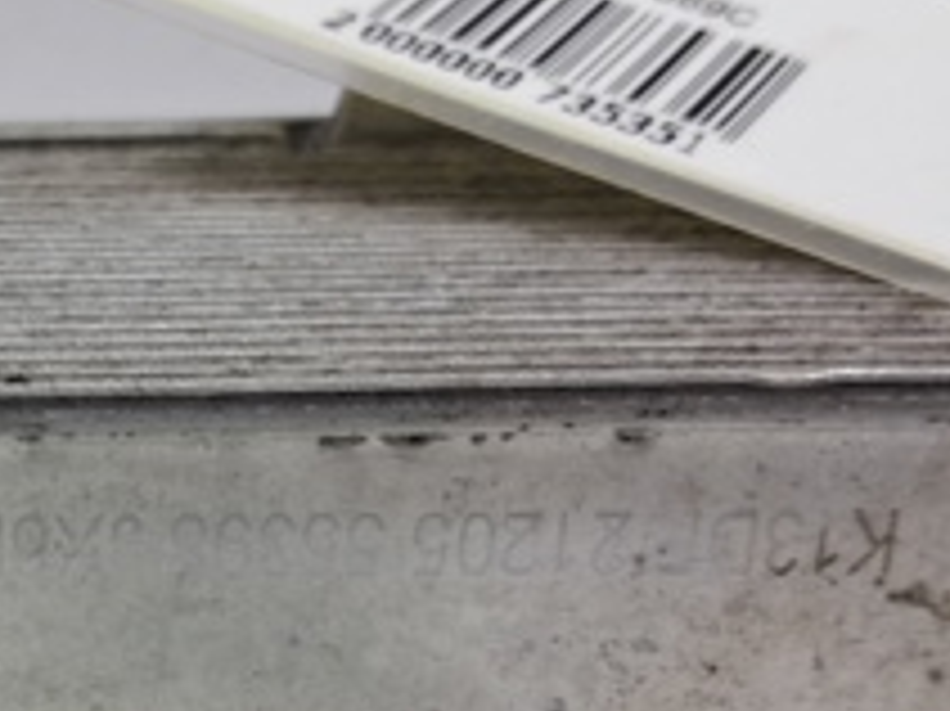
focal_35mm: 82
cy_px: 695
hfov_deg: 22.8
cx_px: -18
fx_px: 2249
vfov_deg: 17.6
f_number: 1.8
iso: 50
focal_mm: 4
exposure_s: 1/50
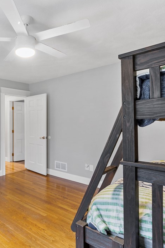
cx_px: 27
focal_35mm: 25
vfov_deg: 71.5
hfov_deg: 47.7
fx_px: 172
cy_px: 127
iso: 500
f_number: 8
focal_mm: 16
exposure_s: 1/10
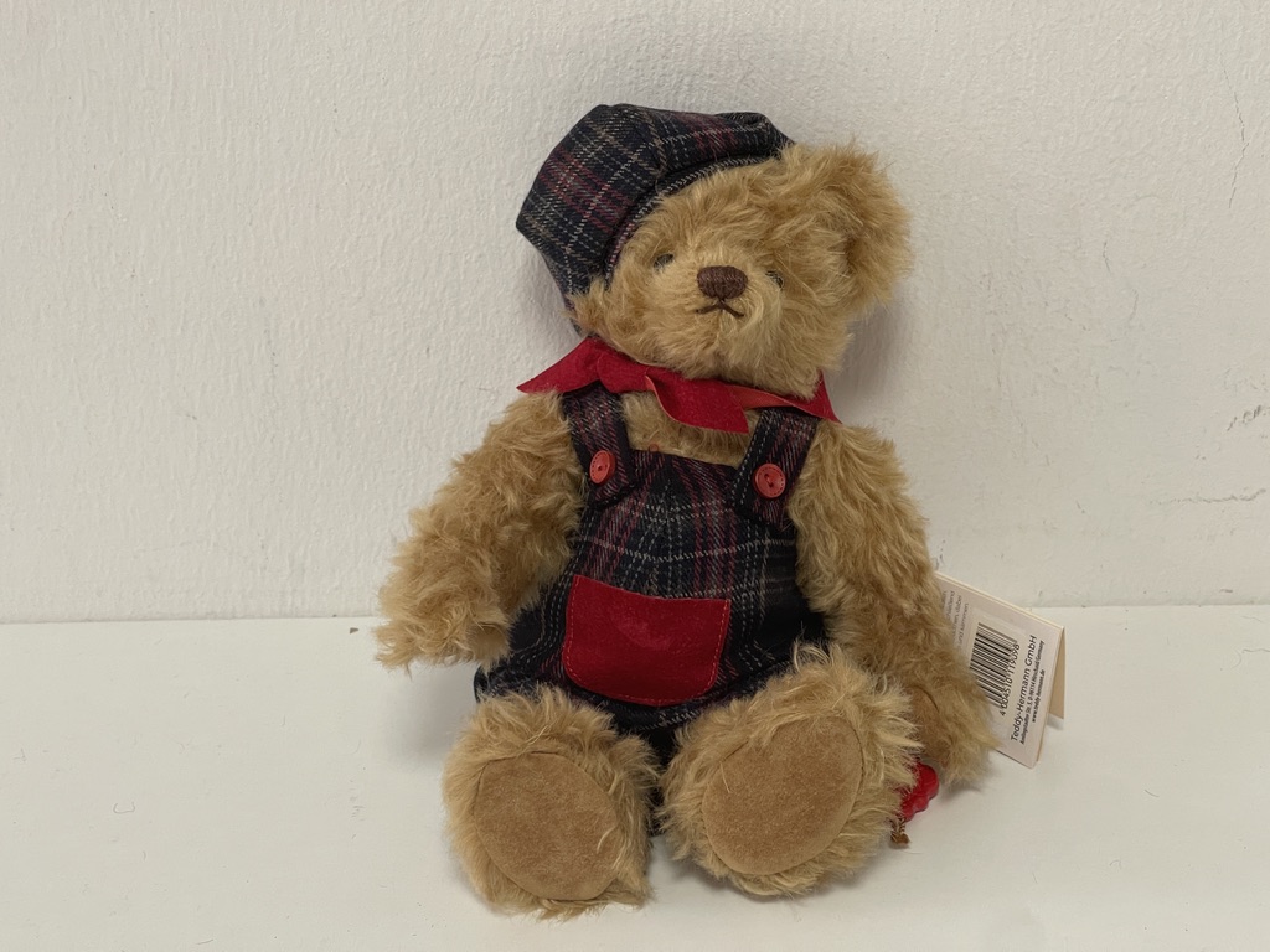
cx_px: 635
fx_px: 2348
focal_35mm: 64
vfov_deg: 22.9
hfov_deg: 30.3
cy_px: 476
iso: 125
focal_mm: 7.5
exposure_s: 1/50
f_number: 2.2
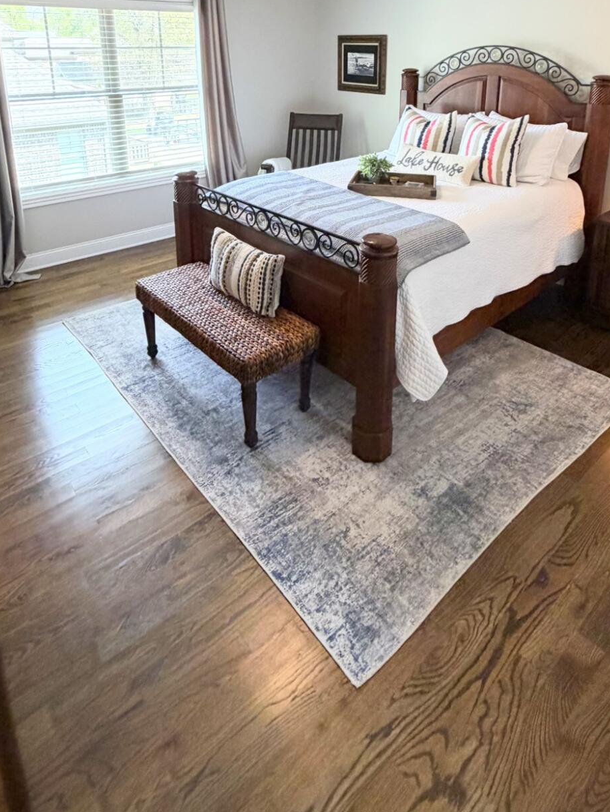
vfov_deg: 67.9
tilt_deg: -12.2
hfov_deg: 58.9
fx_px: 540
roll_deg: +0.8
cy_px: 178
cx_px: 317
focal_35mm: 23
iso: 250
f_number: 2.2
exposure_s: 1/120
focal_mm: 2.22
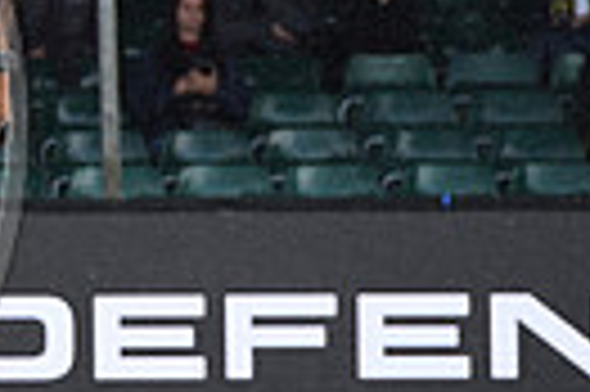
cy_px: 63
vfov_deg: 1.5
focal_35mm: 886
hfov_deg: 2.3
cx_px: -486
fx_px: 14502
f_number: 5
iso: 800
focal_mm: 200
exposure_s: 1/1250
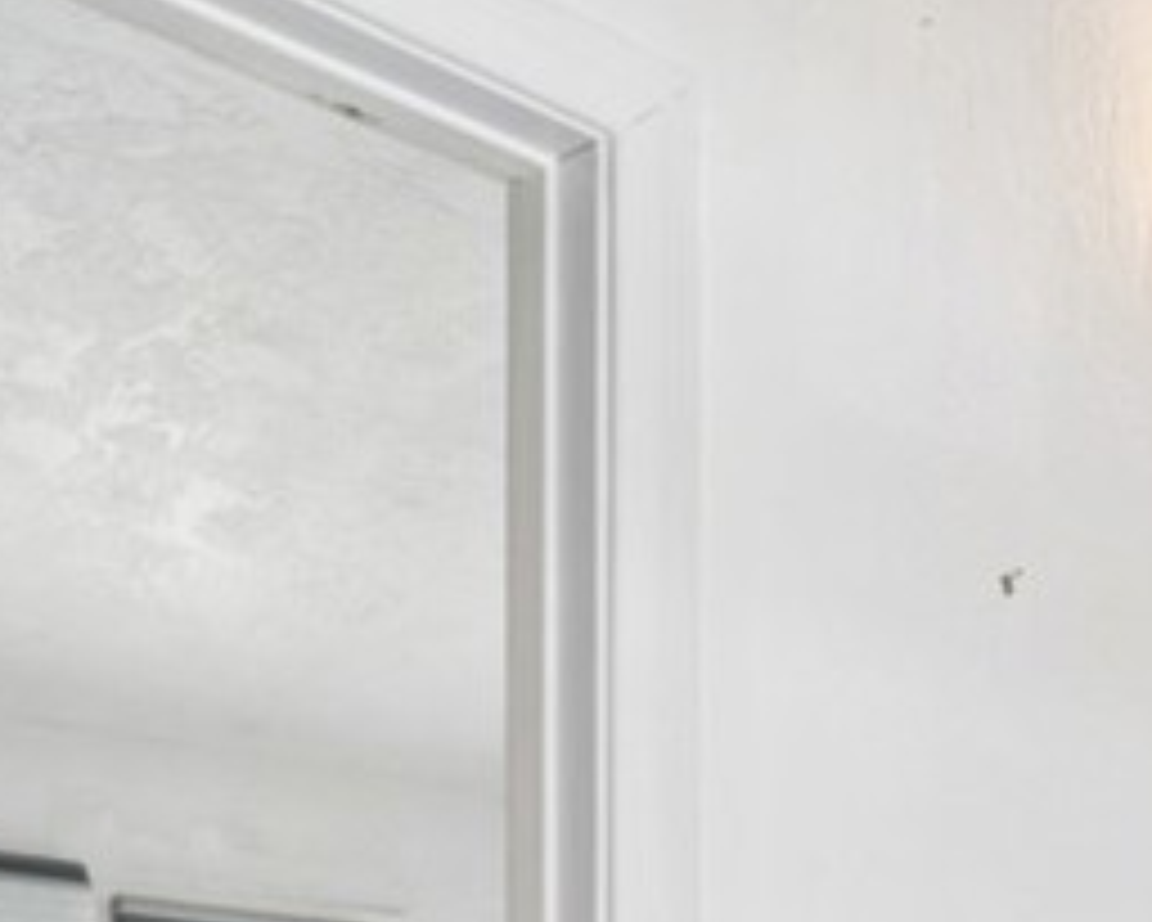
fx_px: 2046
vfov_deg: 22.7
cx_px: 1480
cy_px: 1194
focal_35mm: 60
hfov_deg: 26.8
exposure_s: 1/8
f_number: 9
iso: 200
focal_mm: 16
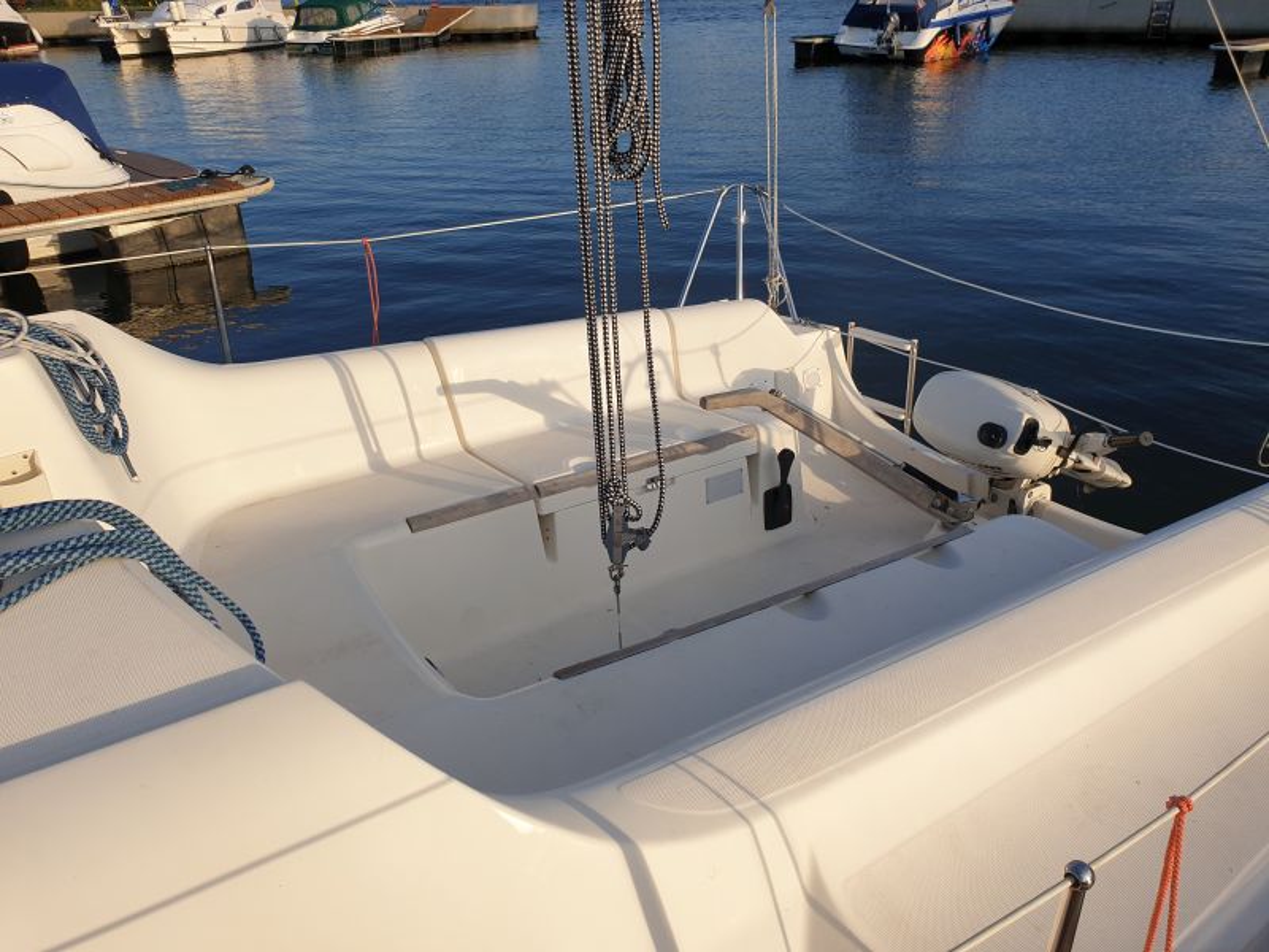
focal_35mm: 26
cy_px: 476
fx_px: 953
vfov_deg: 53.1
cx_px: 634
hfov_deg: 67.3
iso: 50
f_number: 2.4
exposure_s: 1/1572
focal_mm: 4.3
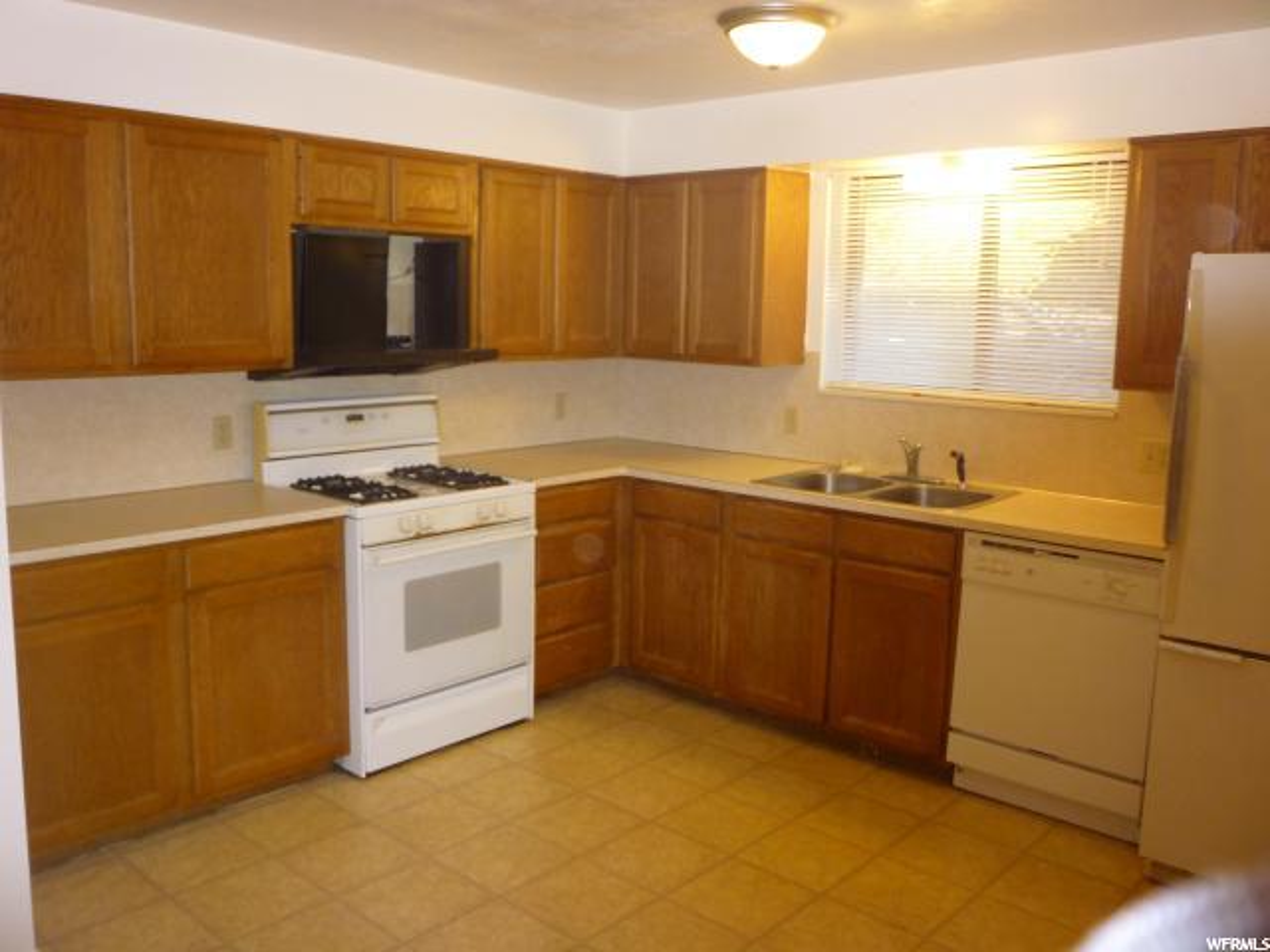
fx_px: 1064
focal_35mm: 29
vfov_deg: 48.2
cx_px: 635
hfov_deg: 61.7
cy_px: 476
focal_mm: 5.2
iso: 250
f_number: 3.3
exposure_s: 1/30
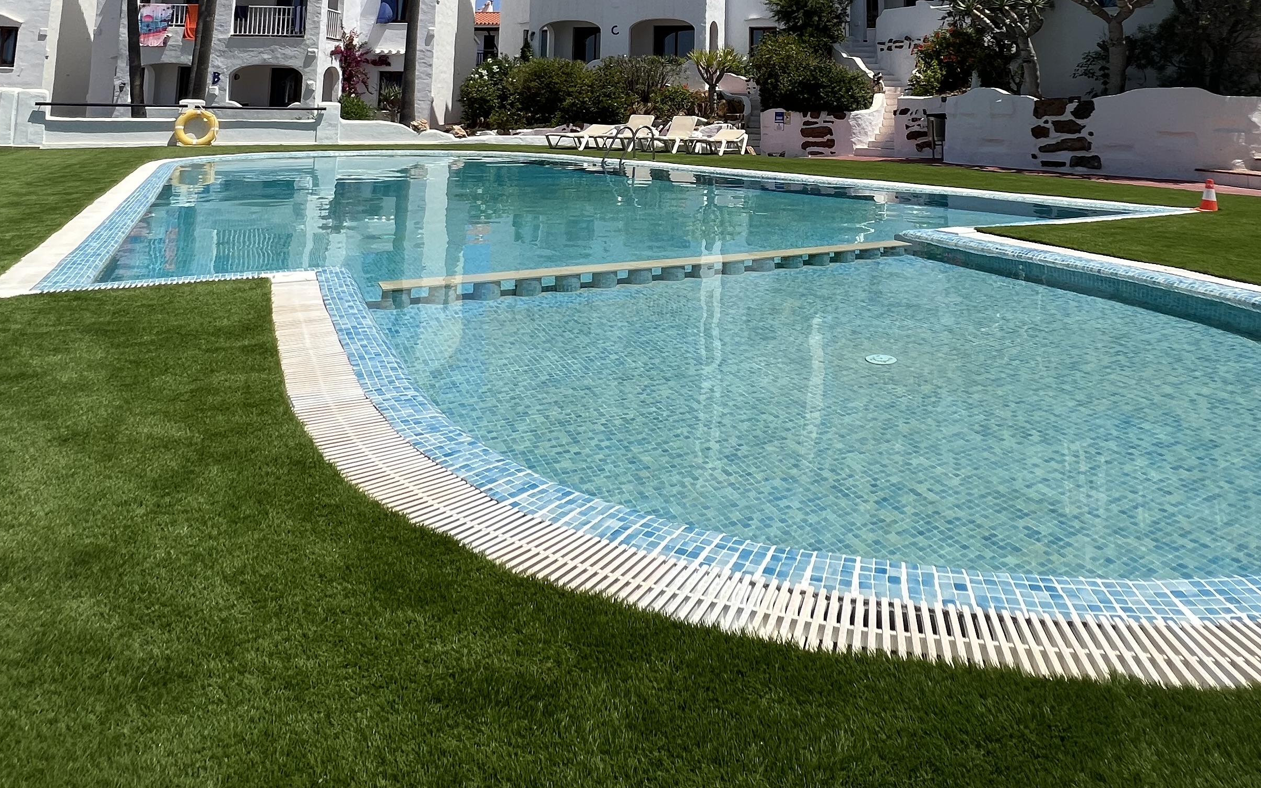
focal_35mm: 23
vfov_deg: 45.3
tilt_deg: +6.2
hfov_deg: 76.8
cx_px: 710
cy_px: 10
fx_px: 790
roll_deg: -1.0
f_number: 1.8
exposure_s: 1/2370
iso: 32
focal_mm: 1.57
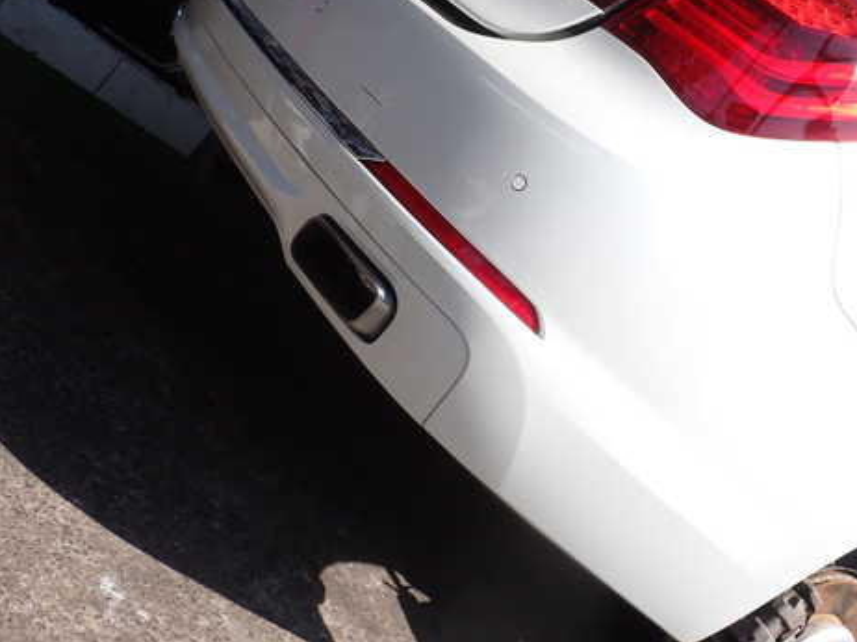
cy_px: 275
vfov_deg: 36.7
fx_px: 965
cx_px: 553
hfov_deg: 47.3
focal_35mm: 39
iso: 100
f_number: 3.2
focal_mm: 5.4
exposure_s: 1/800
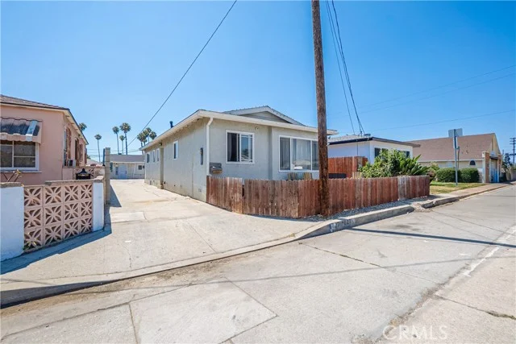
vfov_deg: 77.4
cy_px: 172
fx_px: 215
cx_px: 258
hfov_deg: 100.4
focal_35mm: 15
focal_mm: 10
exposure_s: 1/8000
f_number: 8
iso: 400
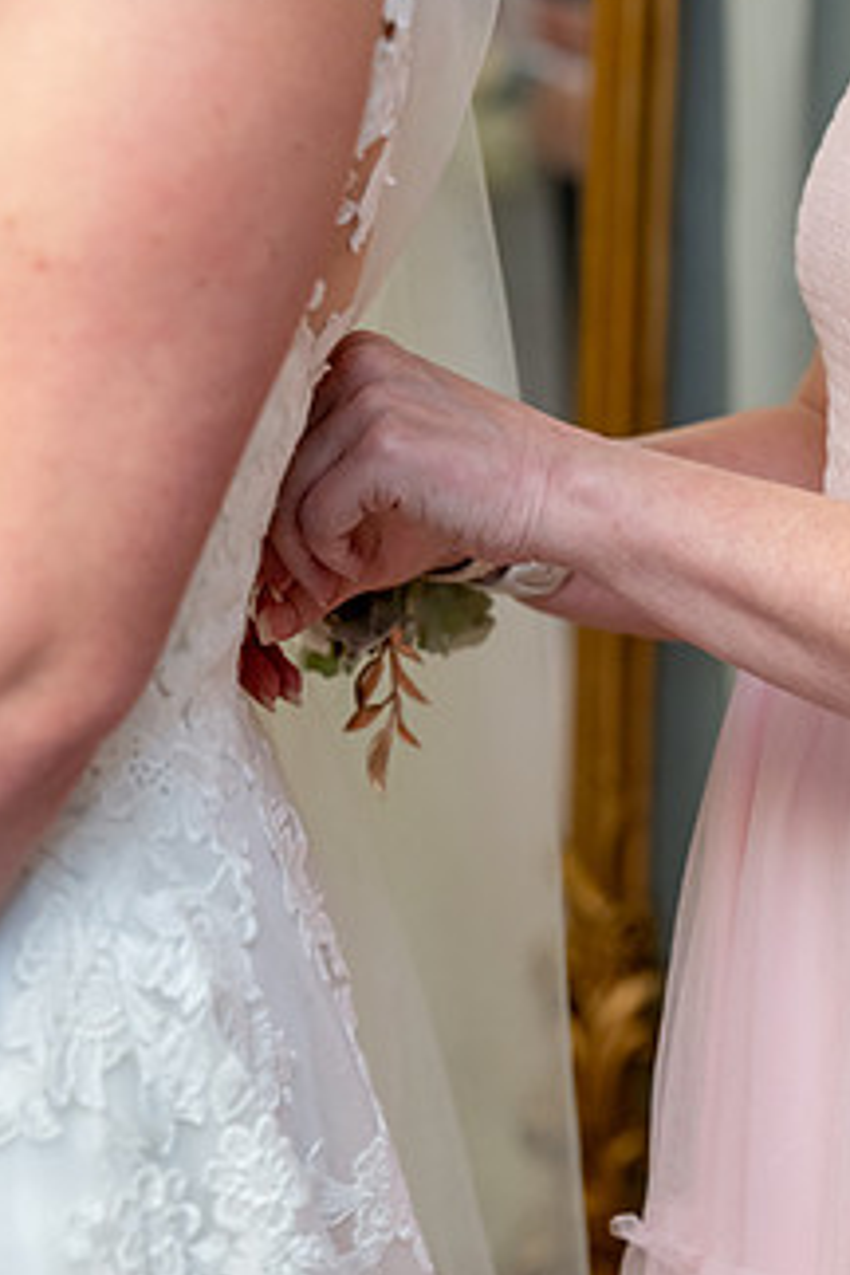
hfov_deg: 9.9
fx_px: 4923
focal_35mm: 139
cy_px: 669
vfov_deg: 14.8
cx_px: 539
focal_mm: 100
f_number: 4
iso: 2000
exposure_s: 1/320
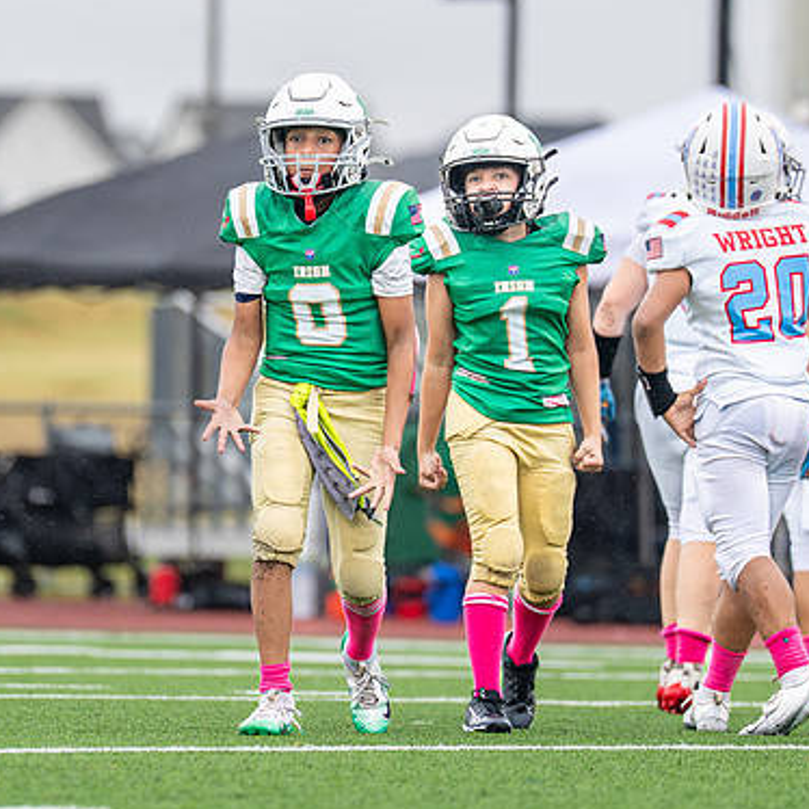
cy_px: 358
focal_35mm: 532
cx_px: 327
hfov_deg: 3.3
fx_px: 14067
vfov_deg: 3.3
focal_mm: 200
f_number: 2.8
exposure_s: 1/1000
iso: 400
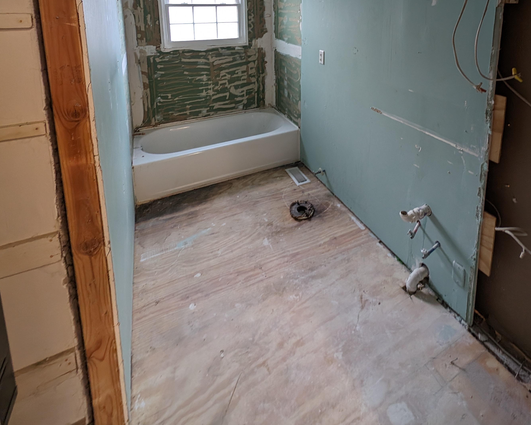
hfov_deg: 85.8
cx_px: 306
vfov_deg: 63.6
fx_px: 283
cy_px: 55
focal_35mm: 18
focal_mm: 2.23
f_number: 1.95
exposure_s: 1/24
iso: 268
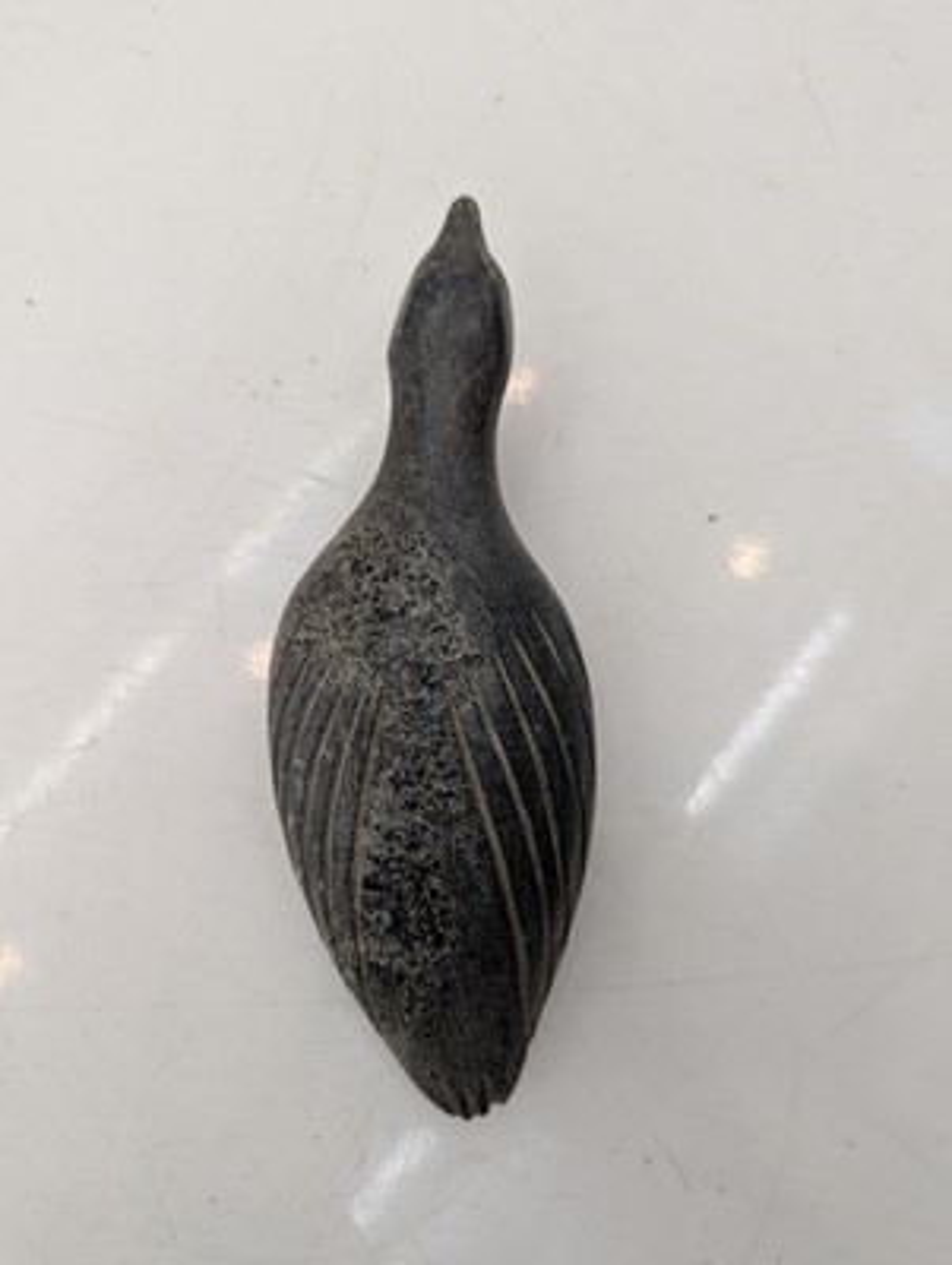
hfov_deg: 56.9
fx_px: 878
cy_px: 632
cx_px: 476
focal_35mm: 24
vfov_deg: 71.5
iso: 48
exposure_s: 1/82.4
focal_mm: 6.81
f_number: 1.85
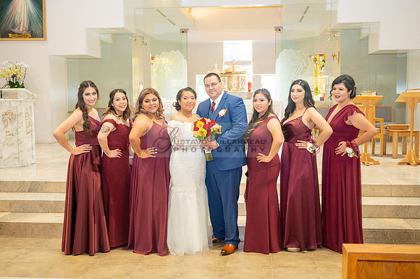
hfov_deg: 48.5
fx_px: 466
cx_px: 210
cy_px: 140
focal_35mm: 40
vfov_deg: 33.4
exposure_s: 1/100
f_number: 4
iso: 2500
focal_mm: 40
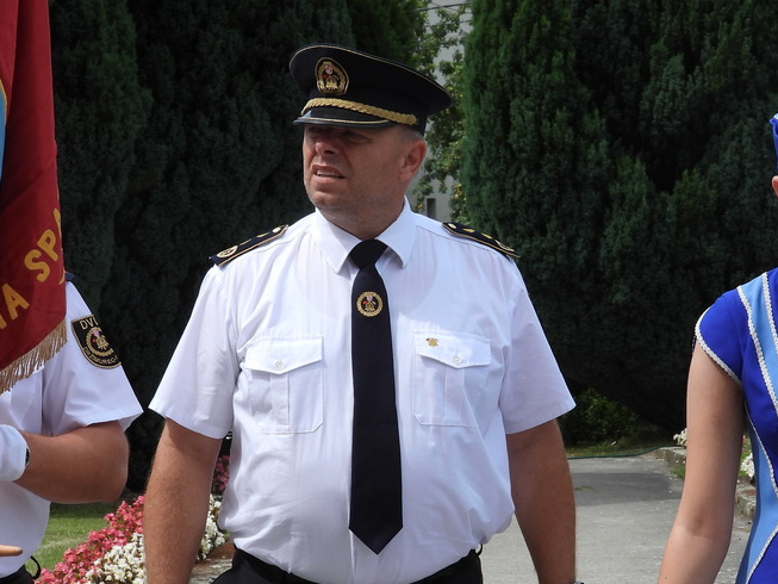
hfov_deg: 13.4
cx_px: 424
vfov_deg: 10.1
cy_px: 383
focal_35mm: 147
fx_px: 3304
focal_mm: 14.4
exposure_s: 1/800
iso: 100
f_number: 3.5
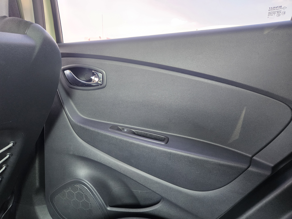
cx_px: 146
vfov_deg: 58.9
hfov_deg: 73.9
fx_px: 194
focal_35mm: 23
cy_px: 110
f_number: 1.8
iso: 400
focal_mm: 5.4
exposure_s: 1/170
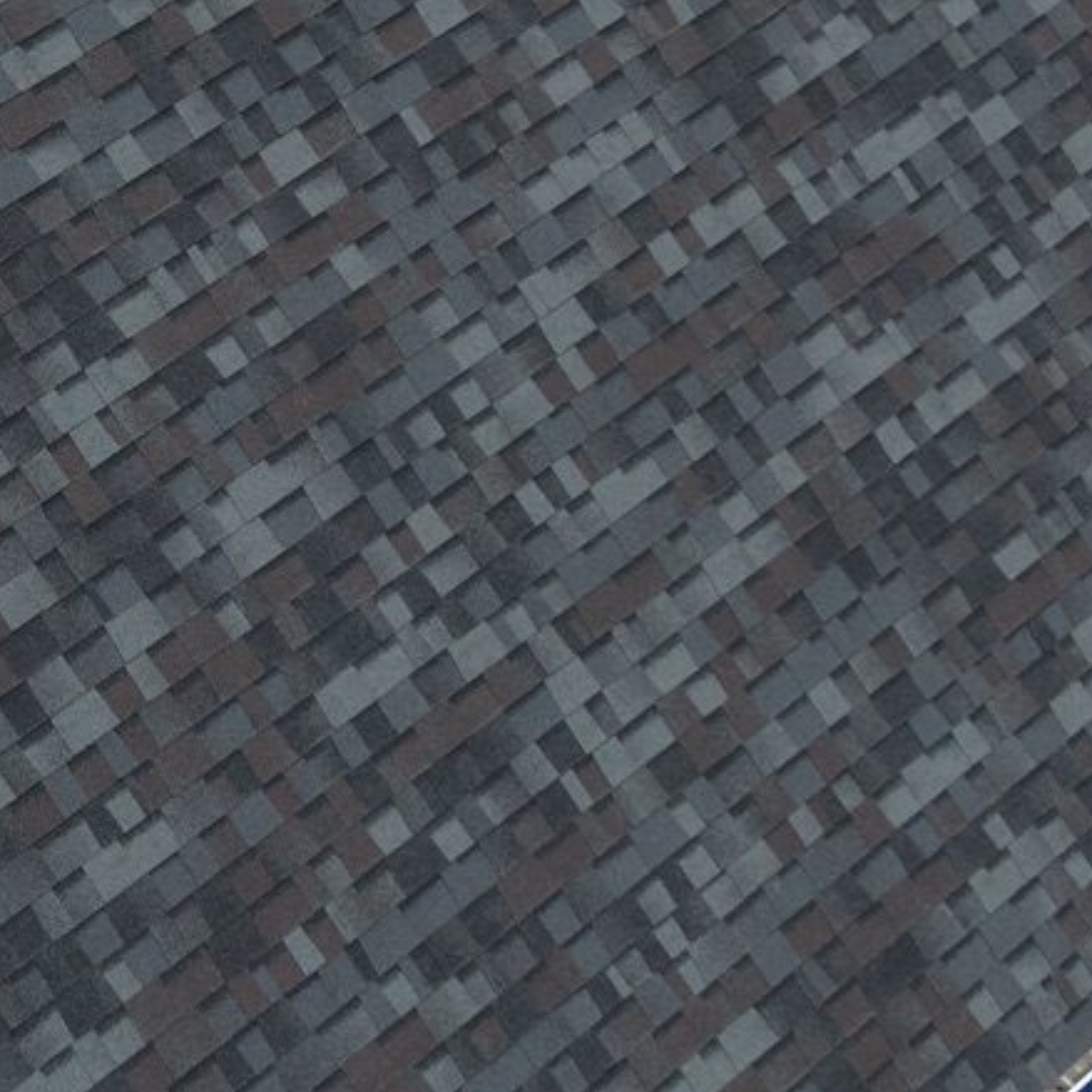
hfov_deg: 17.4
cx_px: 149
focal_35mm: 99
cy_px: 497
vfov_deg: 17.6
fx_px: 3533
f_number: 1.8
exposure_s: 1/2500
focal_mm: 8.67
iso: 150
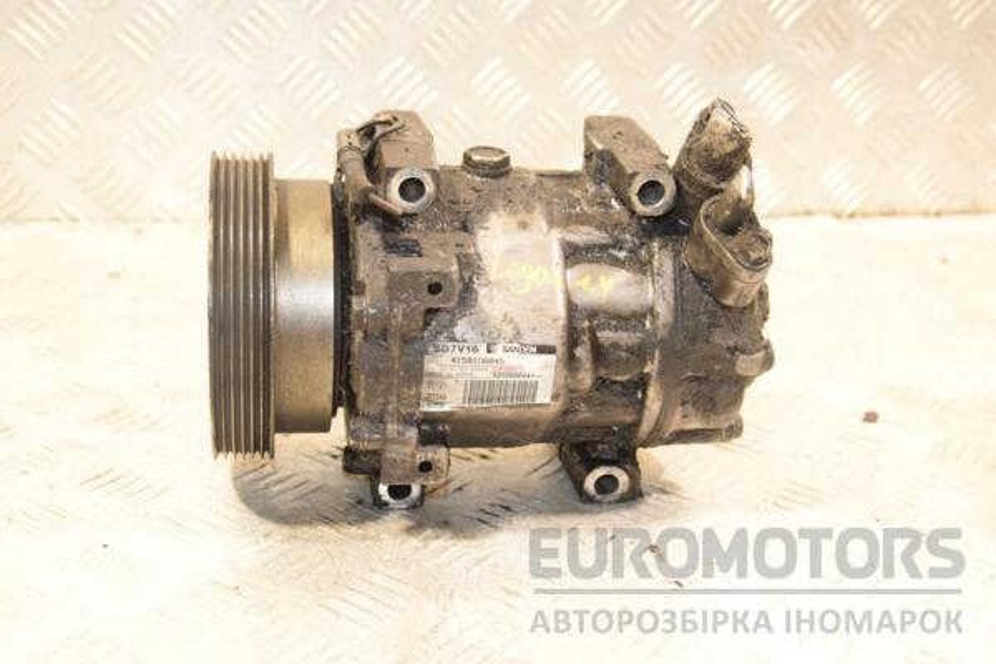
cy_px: 332
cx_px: 498
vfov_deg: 25.8
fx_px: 1452
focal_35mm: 52
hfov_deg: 37.9
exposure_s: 1/125
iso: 1600
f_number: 5.6
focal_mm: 35
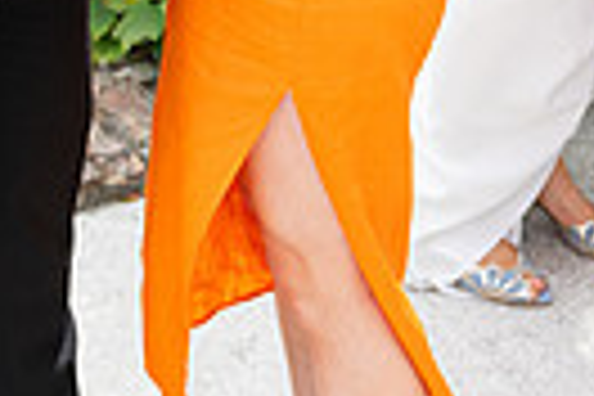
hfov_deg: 16.1
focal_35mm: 127
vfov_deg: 10.0
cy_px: -385
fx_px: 2095
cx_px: 310
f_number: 3.5
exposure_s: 1/1600
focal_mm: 29
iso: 250
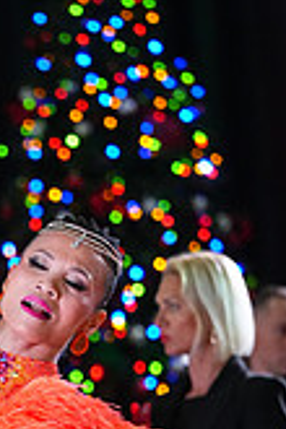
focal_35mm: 703
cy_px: 621
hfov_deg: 2.0
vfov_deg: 2.9
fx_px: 8377
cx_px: -17
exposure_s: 1/400
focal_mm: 200
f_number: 4.5
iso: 6400
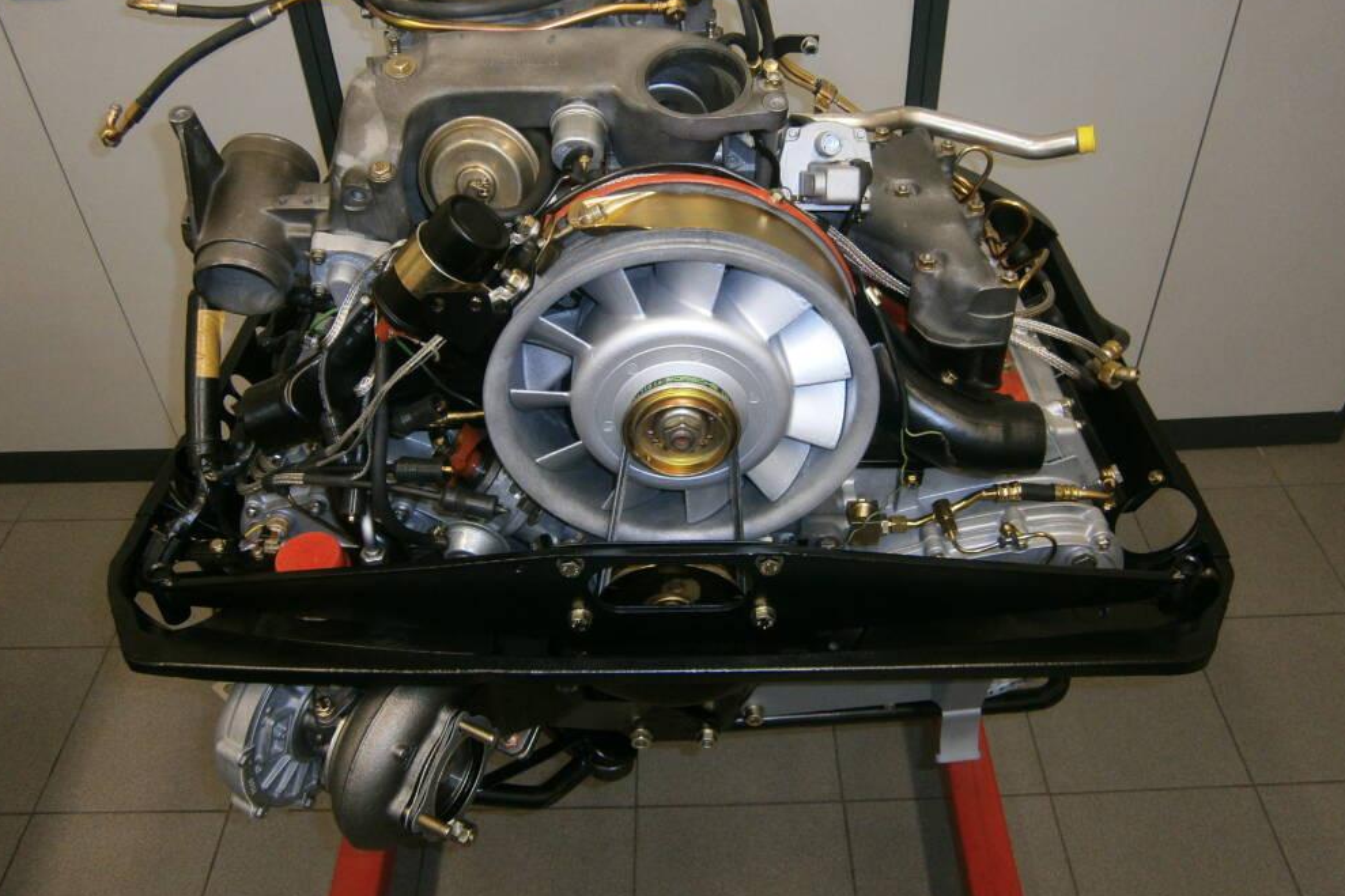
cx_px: 680
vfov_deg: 46.2
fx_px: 1046
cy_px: 379
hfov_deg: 65.5
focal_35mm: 28
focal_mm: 4.7
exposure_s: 1/30
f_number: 2.8
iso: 125
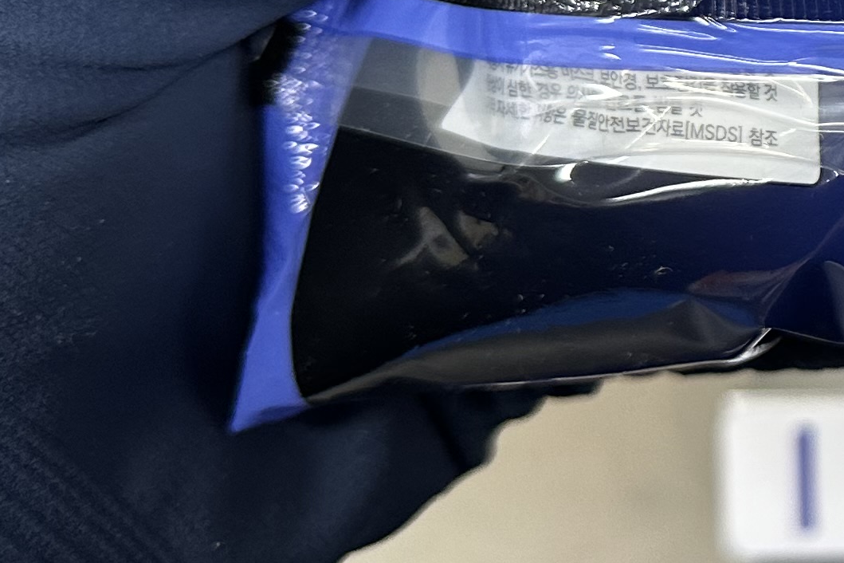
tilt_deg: -48.8
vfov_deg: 14.1
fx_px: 2227
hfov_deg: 18.2
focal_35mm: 95
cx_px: 1396
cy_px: -42
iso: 125
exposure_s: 1/60
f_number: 1.78
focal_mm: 6.86
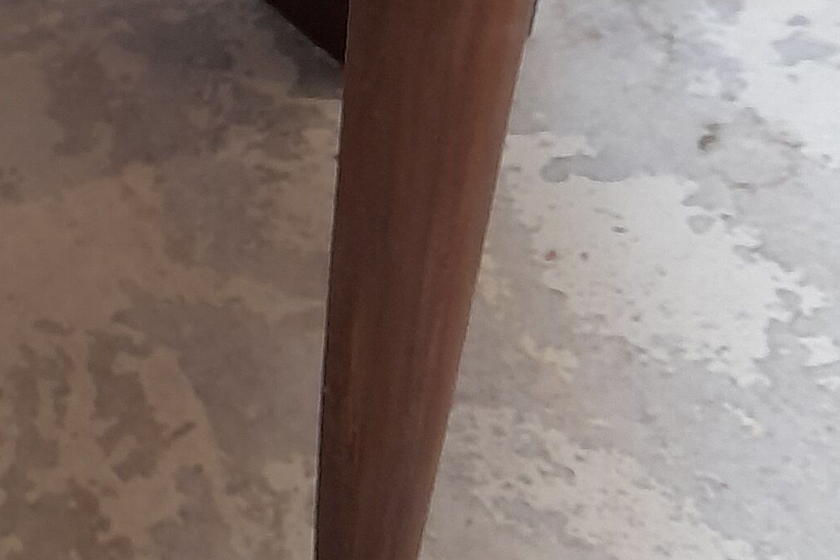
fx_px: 2380
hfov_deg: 18.4
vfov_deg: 13.2
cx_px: -303
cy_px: 4
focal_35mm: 102
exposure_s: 1/33
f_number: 2
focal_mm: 4.6
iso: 320
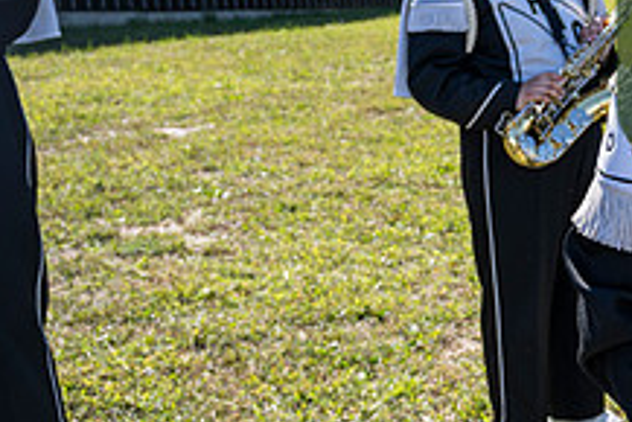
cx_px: 836
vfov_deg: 21.0
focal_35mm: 64
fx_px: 1124
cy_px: 77
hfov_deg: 26.4
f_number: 4.5
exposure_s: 1/250
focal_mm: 24
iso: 64
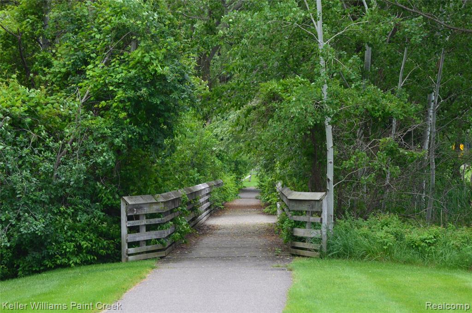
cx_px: 236
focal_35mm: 174
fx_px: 2276
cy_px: 156
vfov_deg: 7.9
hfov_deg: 11.8
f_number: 10
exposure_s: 1/200
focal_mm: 116
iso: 400
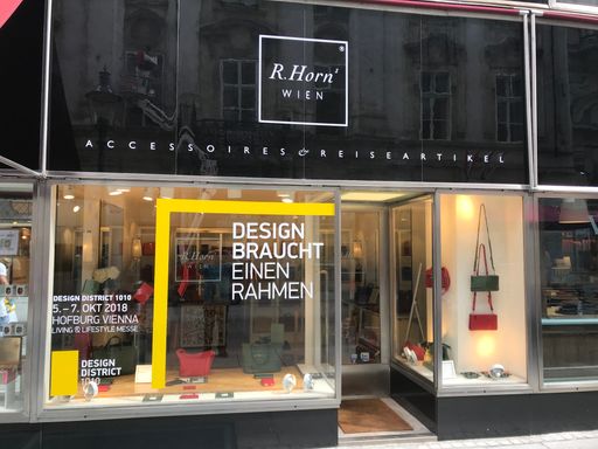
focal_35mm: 28
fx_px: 484
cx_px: 299
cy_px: 224
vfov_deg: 49.7
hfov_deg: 63.4
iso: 20
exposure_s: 1/271
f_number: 1.8
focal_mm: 3.99
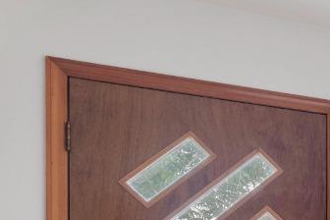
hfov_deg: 18.5
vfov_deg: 16.6
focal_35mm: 76
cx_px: 643
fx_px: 697
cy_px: 315
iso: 800
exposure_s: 1/4
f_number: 8
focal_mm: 17
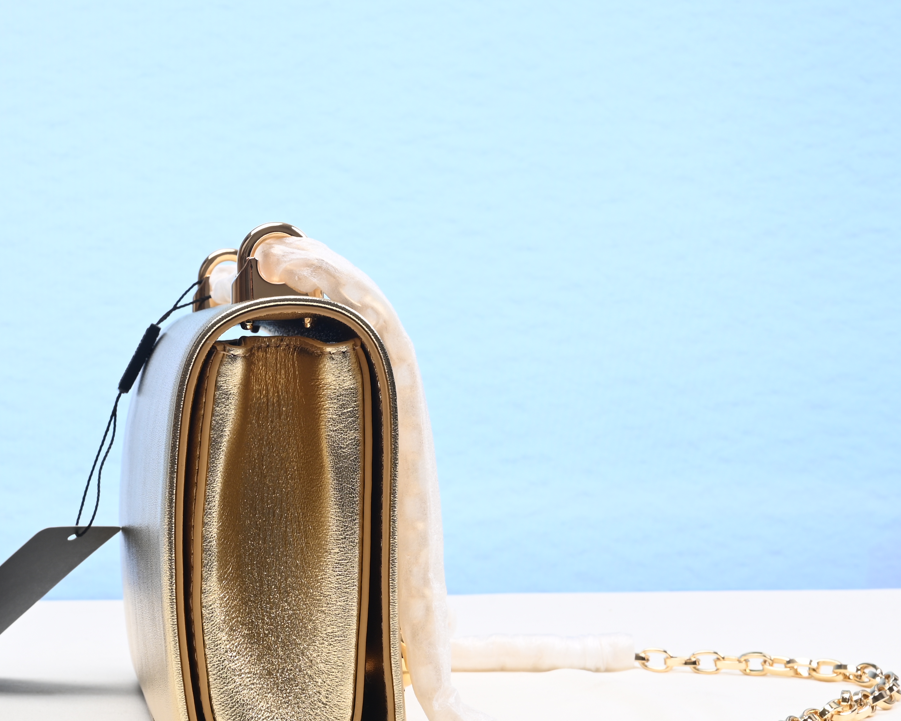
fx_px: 2080
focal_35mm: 78
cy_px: 237
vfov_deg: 19.6
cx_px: 282
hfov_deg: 24.3
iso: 100
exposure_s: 1/2
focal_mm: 41
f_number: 16
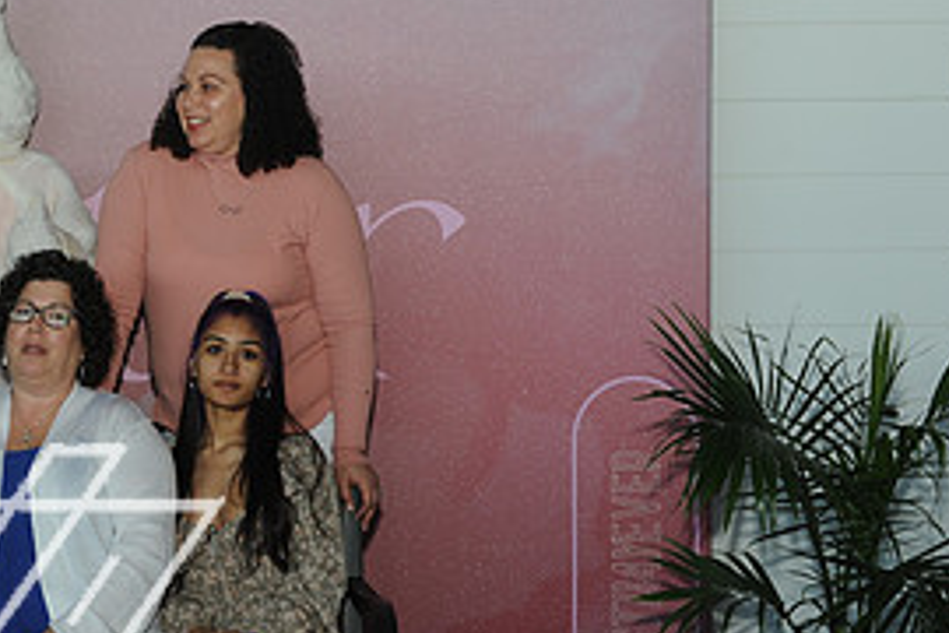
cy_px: 341
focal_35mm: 86
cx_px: 21
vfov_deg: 15.9
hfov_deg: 22.8
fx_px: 2267
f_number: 8
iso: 400
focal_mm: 40
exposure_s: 1/100
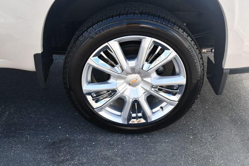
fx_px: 249
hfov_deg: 53.1
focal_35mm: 36
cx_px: 124
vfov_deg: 36.9
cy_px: 83
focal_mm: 18
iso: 250
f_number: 5.6
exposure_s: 1/250
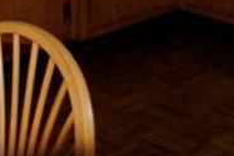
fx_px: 1392
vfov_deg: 6.3
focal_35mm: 214
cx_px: 53
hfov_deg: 9.6
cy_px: -149
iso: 200
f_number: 4.2
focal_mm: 26
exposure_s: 1/60
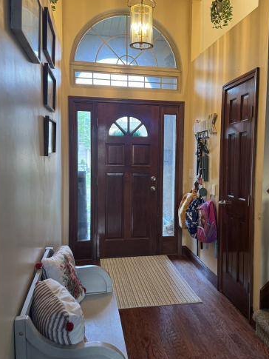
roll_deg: +0.3
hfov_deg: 42.7
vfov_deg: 55.3
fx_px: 342
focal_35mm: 33
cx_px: 165
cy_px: 176
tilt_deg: -3.5
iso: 250
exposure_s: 1/60
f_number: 1.78
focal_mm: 6.76
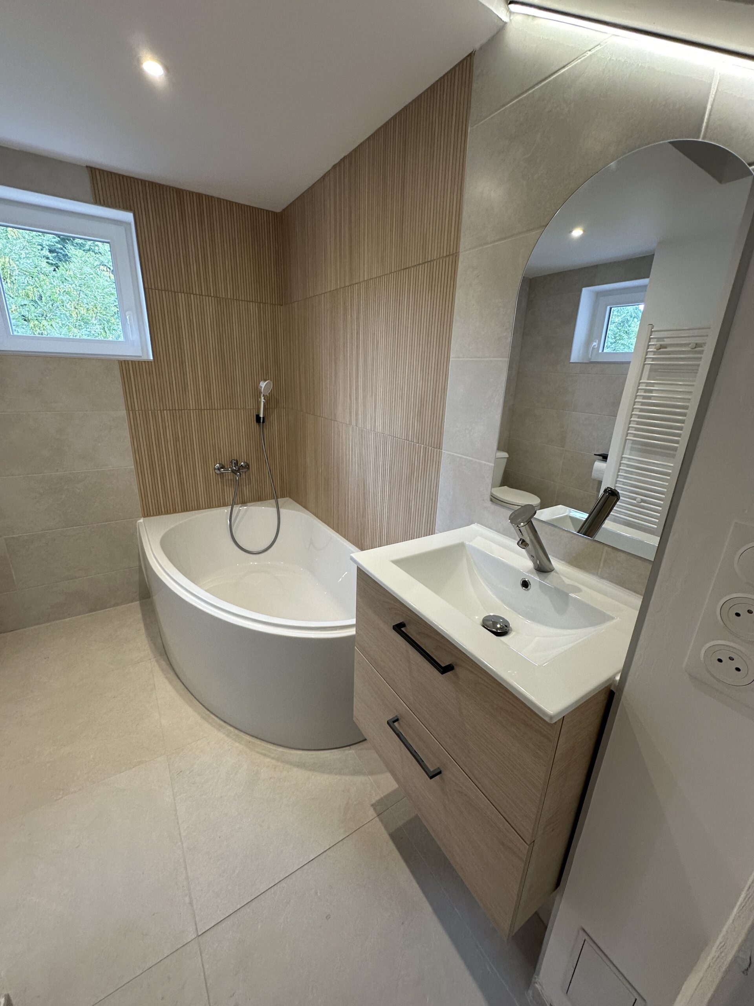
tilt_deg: -17.3
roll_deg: -1.5
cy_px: 503
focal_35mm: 14
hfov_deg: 85.7
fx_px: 407
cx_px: 377
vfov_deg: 102.1
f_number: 2.2
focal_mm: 2.22
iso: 125
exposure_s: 1/100
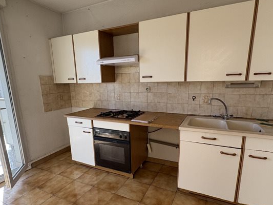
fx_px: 166
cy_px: 118
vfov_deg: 63.1
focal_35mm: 21
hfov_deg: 79.0
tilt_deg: -13.0
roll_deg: +1.9
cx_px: 135
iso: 50
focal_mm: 2.22
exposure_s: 1/99
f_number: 2.2
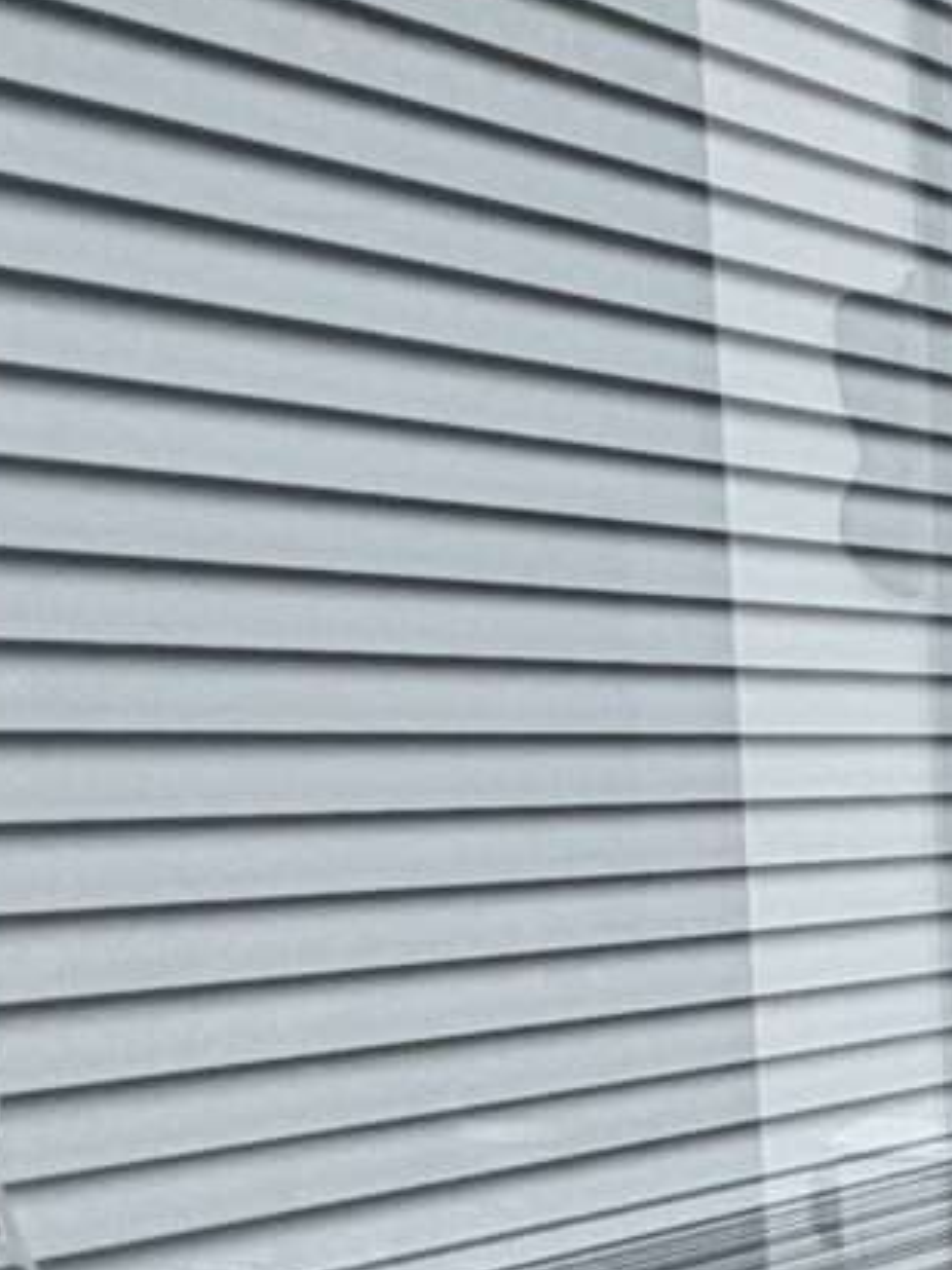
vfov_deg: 21.5
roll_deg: -2.4
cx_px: 2126
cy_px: 1335
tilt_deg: -10.6
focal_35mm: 87
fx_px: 3190
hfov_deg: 13.5
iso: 64
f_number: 2.2
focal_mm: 2.22
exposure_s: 1/502
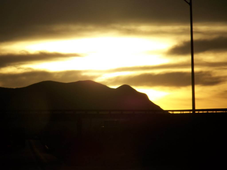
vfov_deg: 3.4
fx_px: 2833
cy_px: 85
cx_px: 114
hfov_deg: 4.6
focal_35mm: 432
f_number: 4.8
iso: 64
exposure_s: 1/800
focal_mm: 70.2
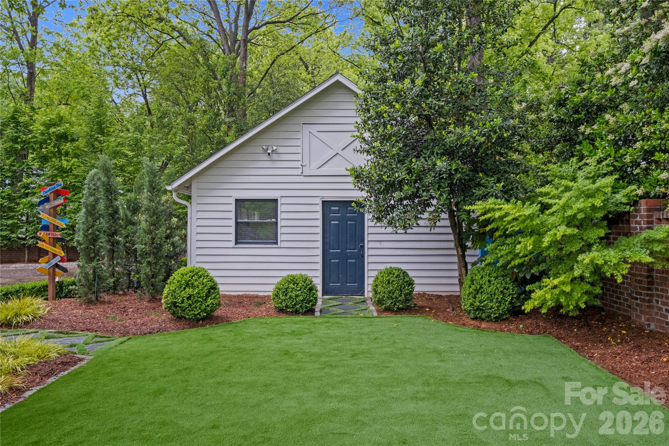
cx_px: 334
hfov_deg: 69.4
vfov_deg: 49.5
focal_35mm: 26
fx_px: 483
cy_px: 223
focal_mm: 17.4
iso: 1000
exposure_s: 1/10
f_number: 7.1
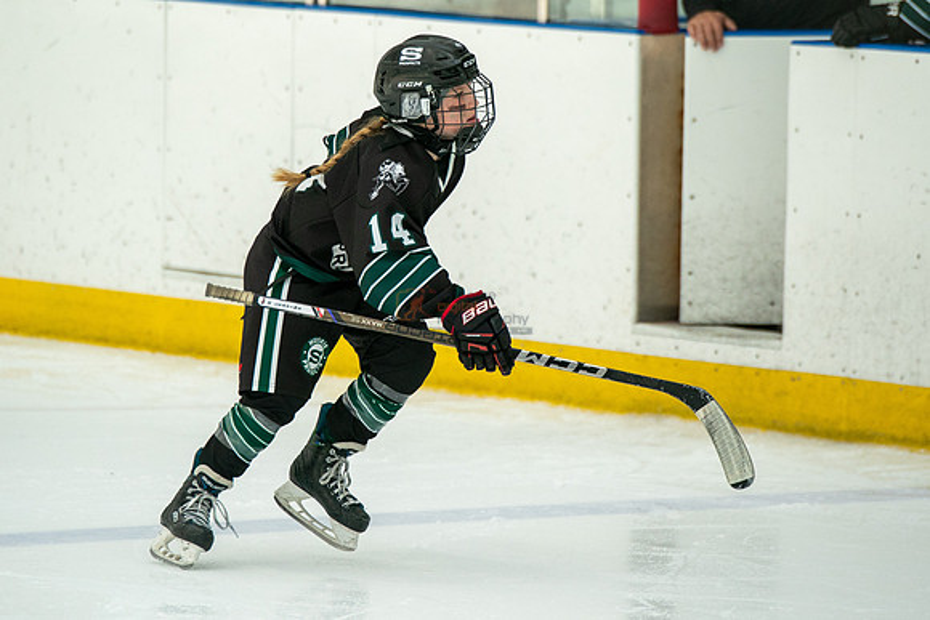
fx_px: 11456
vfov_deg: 3.1
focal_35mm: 443
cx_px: 390
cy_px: 262
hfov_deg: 4.6
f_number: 3.5
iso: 1600
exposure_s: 1/2500
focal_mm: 300
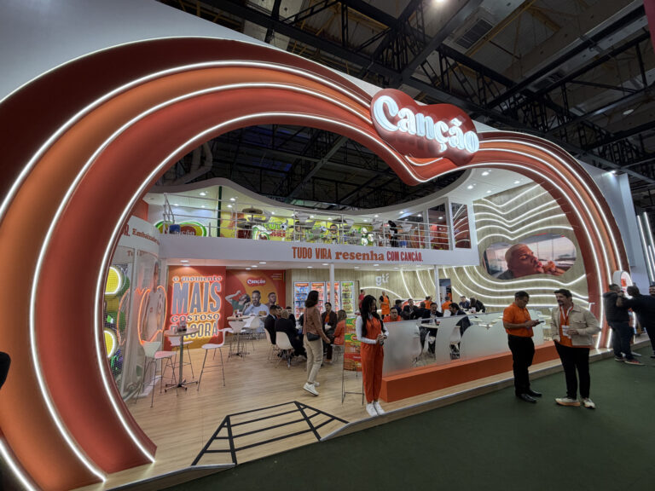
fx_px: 265
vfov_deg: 85.7
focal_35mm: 14
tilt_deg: +8.5
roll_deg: +0.8
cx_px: 328
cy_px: 246
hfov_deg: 102.1
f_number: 2.2
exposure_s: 1/120
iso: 125
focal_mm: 2.22
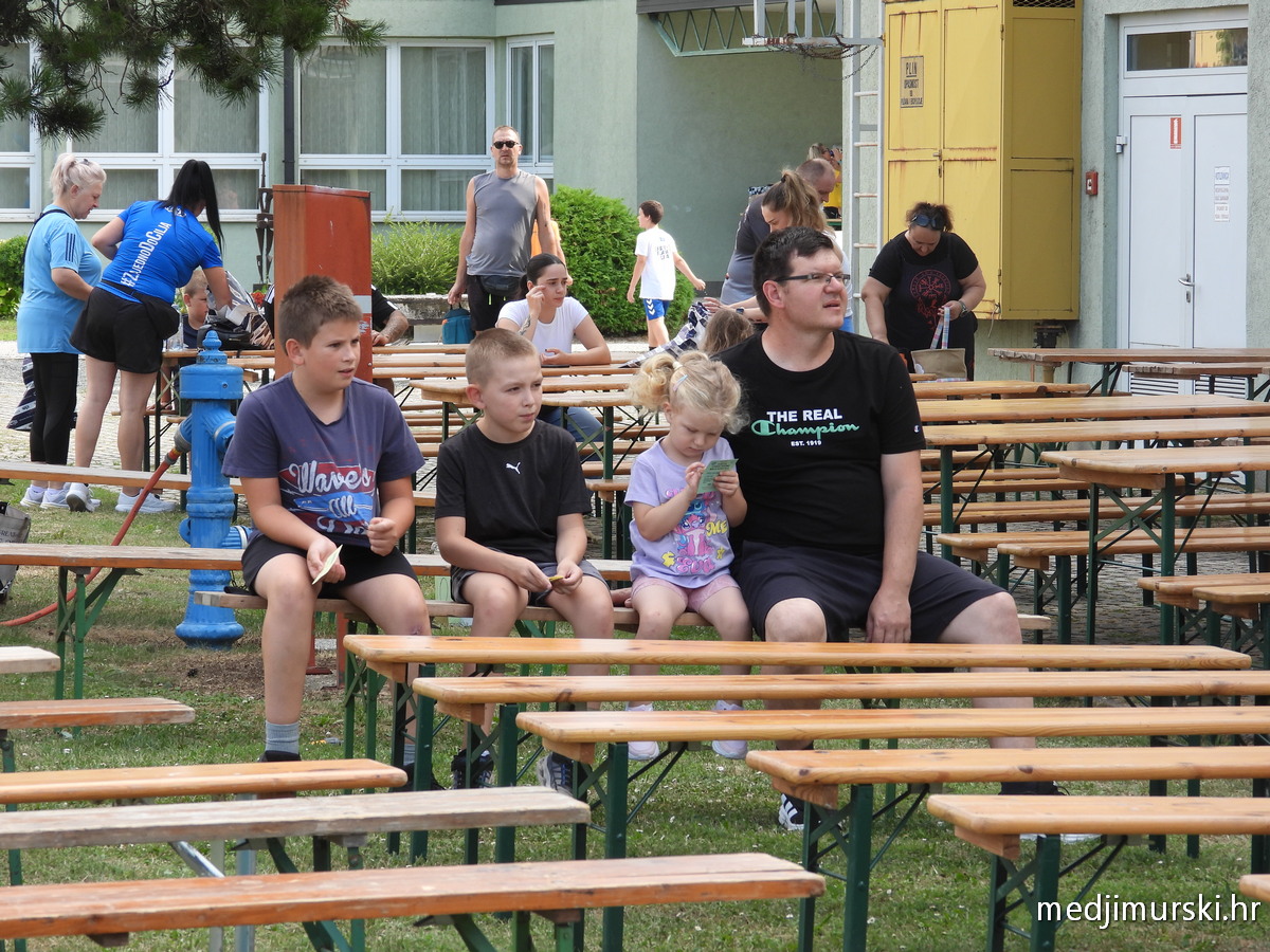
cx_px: 635
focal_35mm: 155
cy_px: 476
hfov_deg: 12.7
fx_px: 5687
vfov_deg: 9.6
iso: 100
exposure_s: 1/160
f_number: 4
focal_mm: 27.9
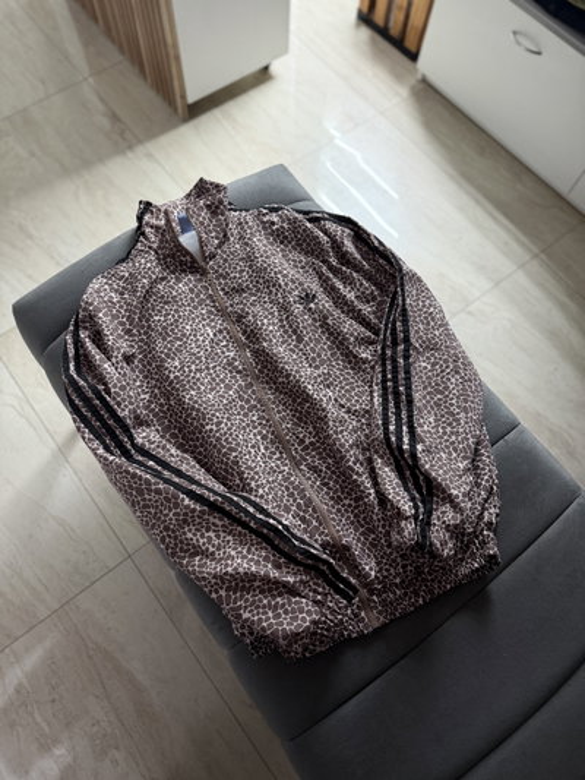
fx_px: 541
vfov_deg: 71.6
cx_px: 292
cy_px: 390
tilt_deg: -69.3
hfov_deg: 56.8
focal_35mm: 24
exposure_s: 1/50
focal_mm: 6.76
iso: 320
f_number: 1.78
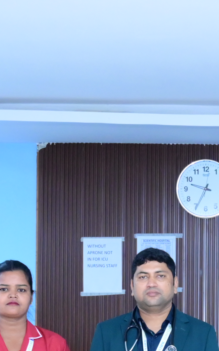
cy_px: 334
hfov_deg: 9.8
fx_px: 1246
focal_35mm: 130
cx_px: 294
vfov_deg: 15.8
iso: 3200
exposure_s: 1/160
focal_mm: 26.5
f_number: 5.6
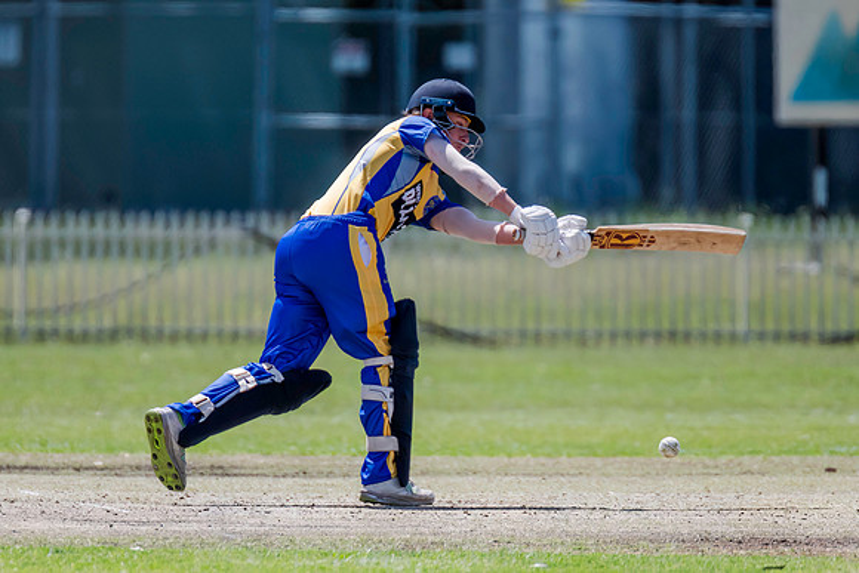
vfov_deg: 1.8
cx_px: 350
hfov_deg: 2.7
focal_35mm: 752
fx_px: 17953
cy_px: 255
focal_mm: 600
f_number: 6.3
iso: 800
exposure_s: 1/2500
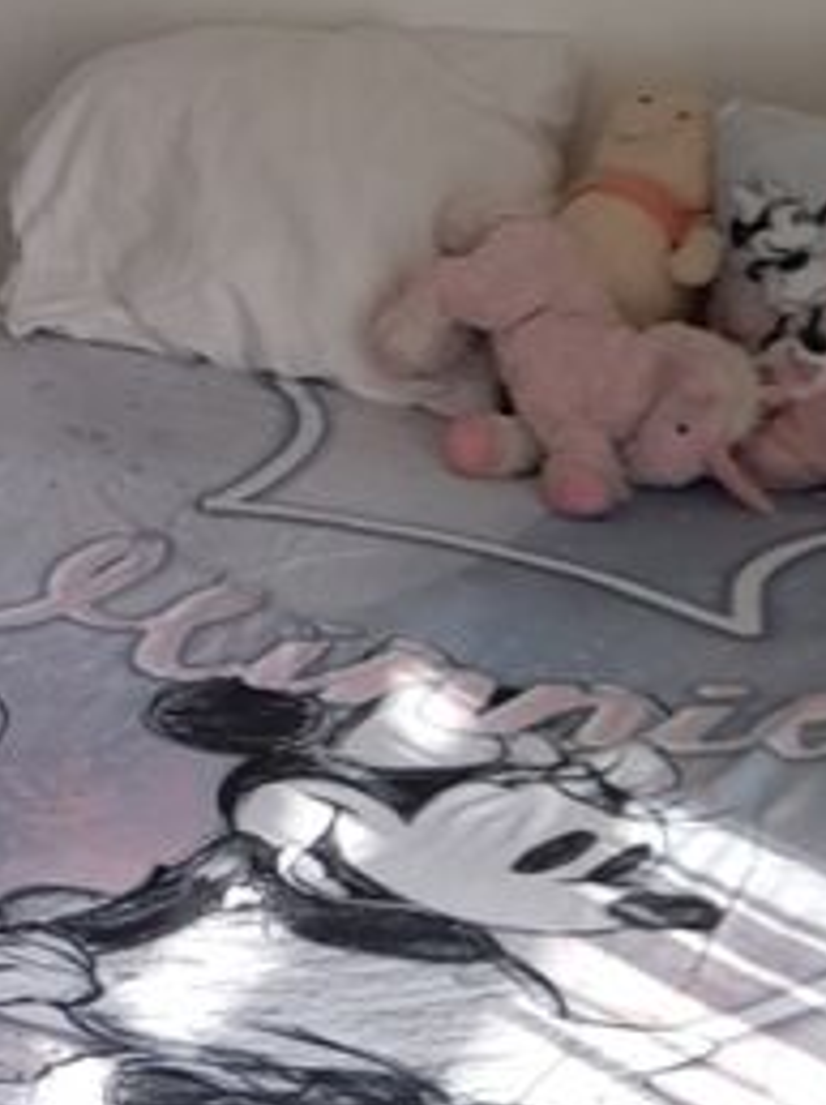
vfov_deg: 19.6
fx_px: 3091
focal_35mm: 97
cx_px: -668
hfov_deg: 13.6
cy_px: -9
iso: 32
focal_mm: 4.6
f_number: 2
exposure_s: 1/100
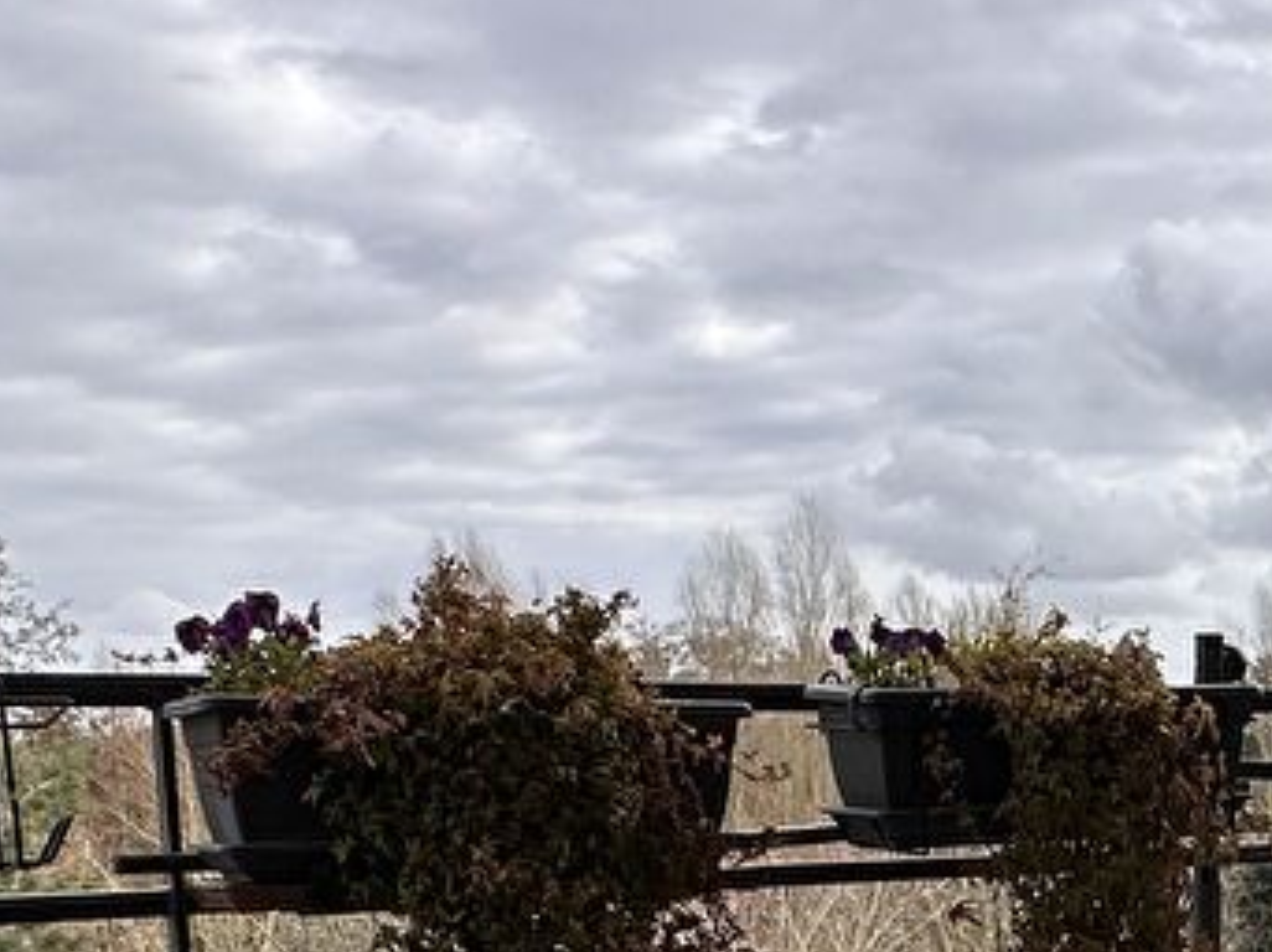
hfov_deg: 29.6
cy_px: 1026
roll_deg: +0.6
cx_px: 1384
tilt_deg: -7.9
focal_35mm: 59
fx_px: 2166
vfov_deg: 23.4
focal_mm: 2.22
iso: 50
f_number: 2.2
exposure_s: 1/1453
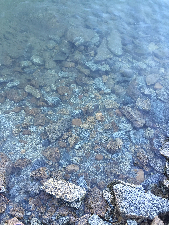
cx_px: 84
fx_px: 189
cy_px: 112
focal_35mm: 29
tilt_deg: -71.1
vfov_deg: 61.7
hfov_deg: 48.2
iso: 32
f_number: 2.2
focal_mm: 4.15
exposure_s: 1/30
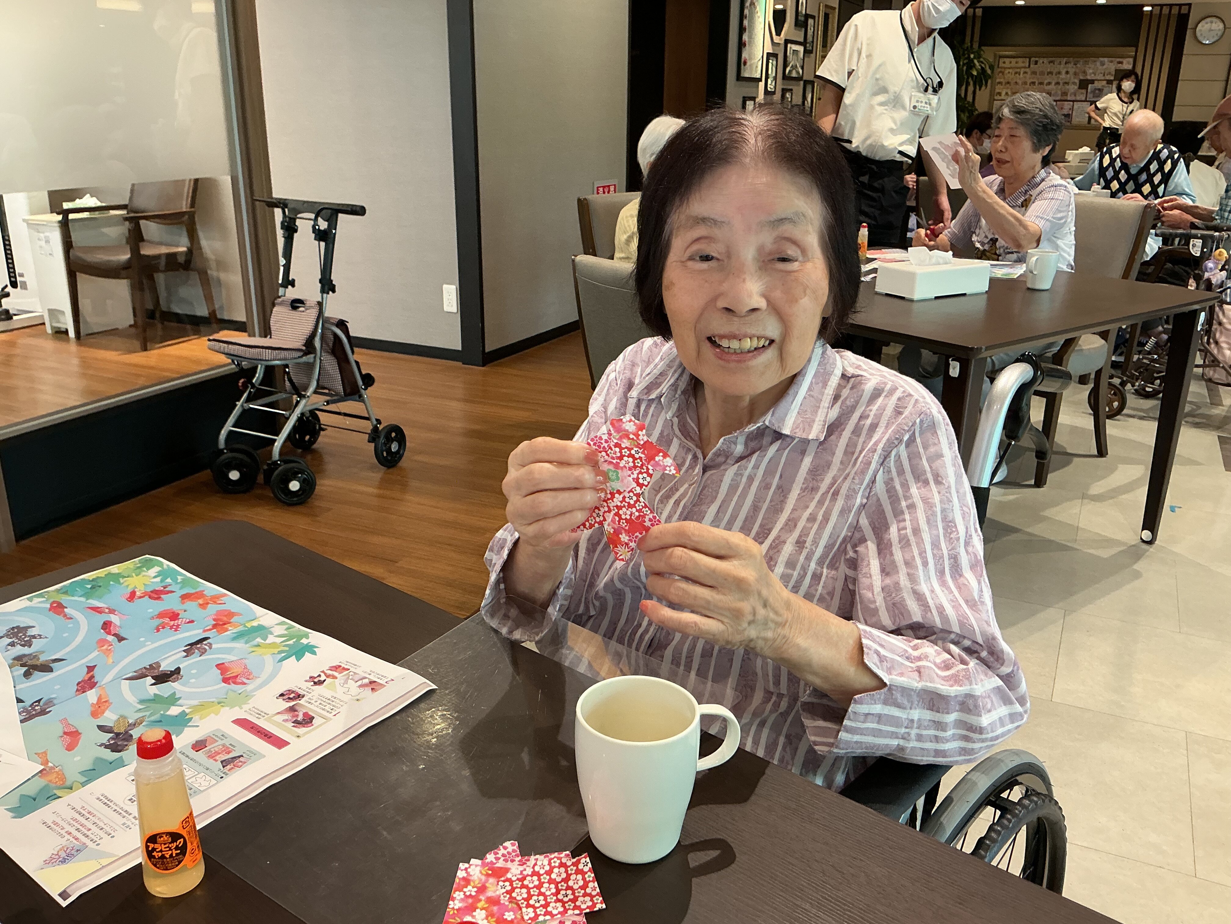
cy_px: 462
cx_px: 616
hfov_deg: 61.7
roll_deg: -1.1
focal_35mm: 29
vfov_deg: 48.2
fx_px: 1031
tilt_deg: -19.7
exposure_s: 1/60
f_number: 1.8
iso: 80
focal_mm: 3
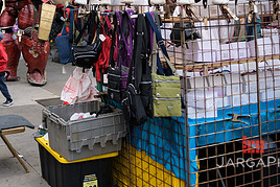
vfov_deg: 24.5
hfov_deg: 35.3
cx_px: 14
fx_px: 405
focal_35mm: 52
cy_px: -12
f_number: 3.2
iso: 200
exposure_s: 1/400
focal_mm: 24
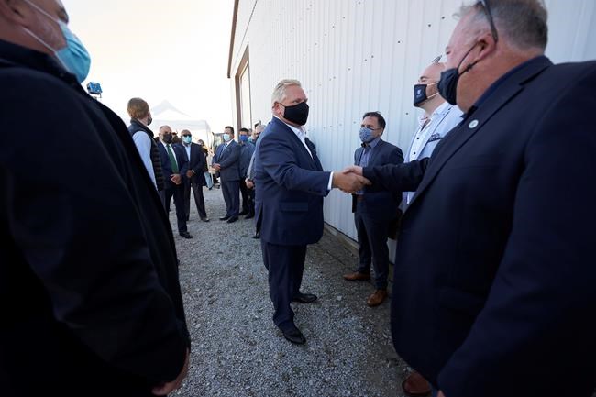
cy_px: 198
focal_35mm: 14
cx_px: 298
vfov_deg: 81.2
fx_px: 232
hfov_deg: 104.3
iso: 64
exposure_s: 1/200
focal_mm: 14
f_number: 2.8
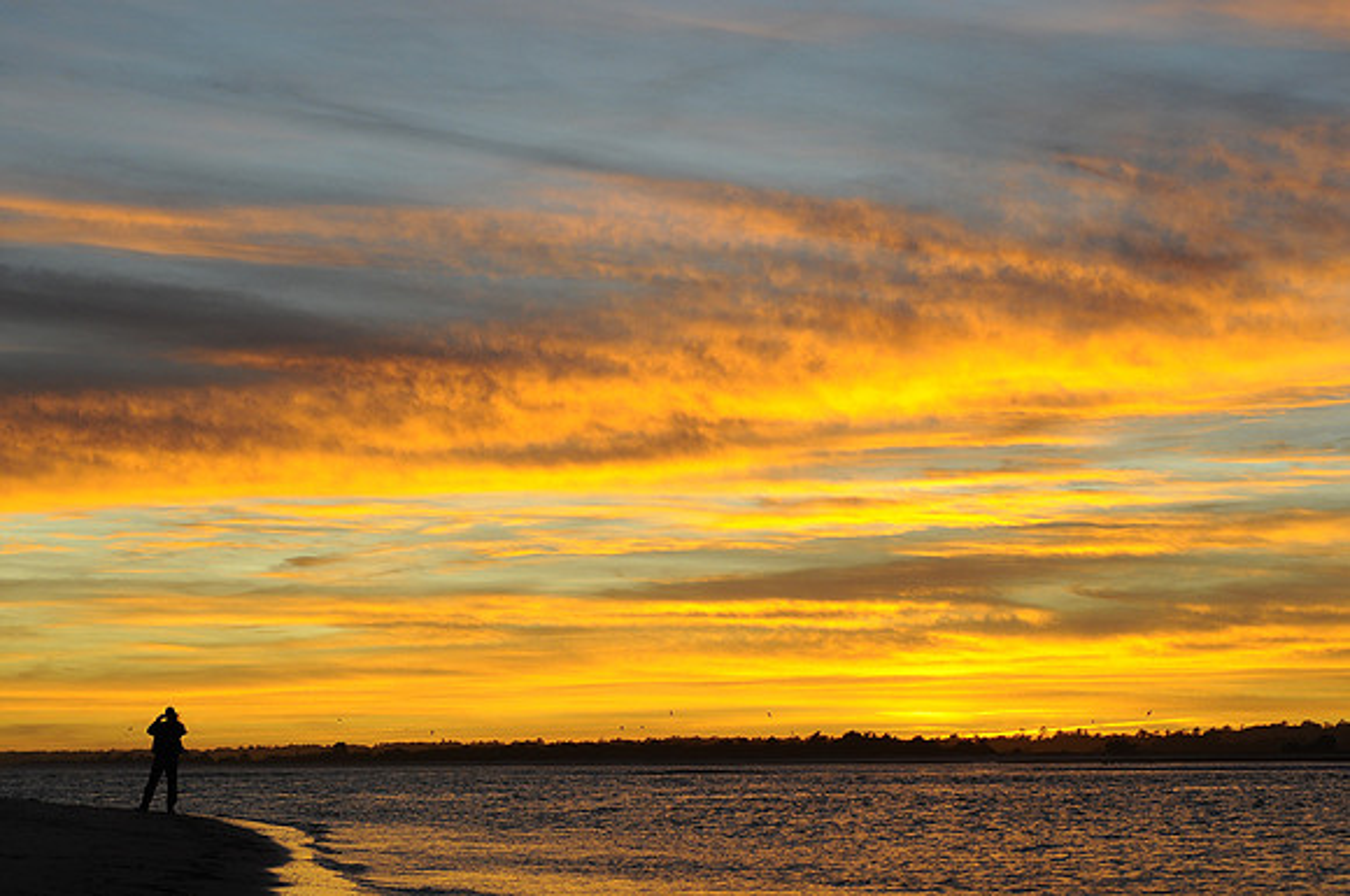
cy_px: 448
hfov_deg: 27.0
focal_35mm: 75
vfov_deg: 18.1
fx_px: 2809
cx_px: 675
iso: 400
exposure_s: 1/200
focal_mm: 50
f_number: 5
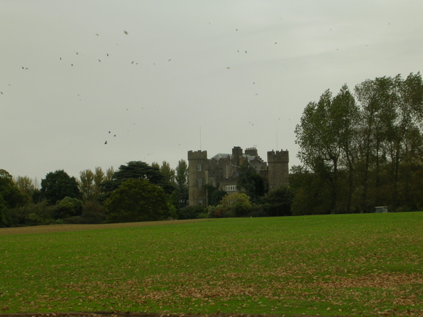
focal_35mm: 115
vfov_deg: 12.9
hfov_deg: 17.1
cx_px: 212
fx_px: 1405
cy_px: 158
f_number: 4.9
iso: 50
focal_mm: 17.4
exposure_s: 1/112
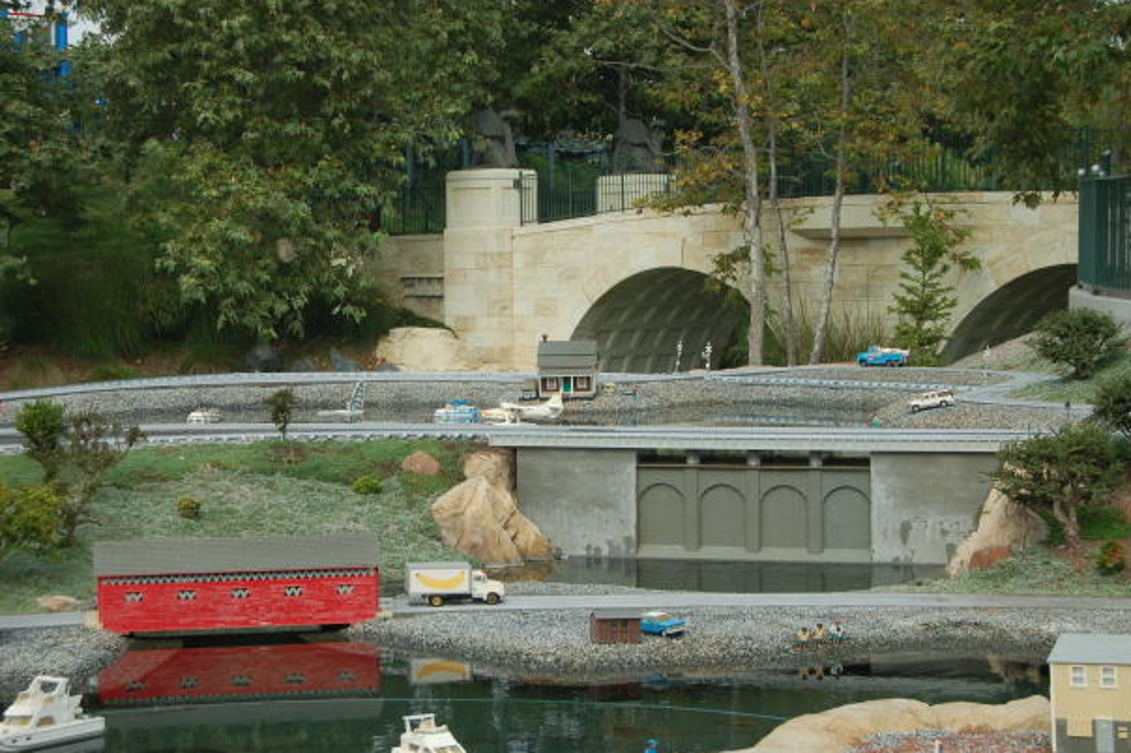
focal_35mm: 72
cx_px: 554
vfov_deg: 19.0
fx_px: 2246
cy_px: 362
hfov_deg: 28.3
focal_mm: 45
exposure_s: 1/160
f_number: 6.3
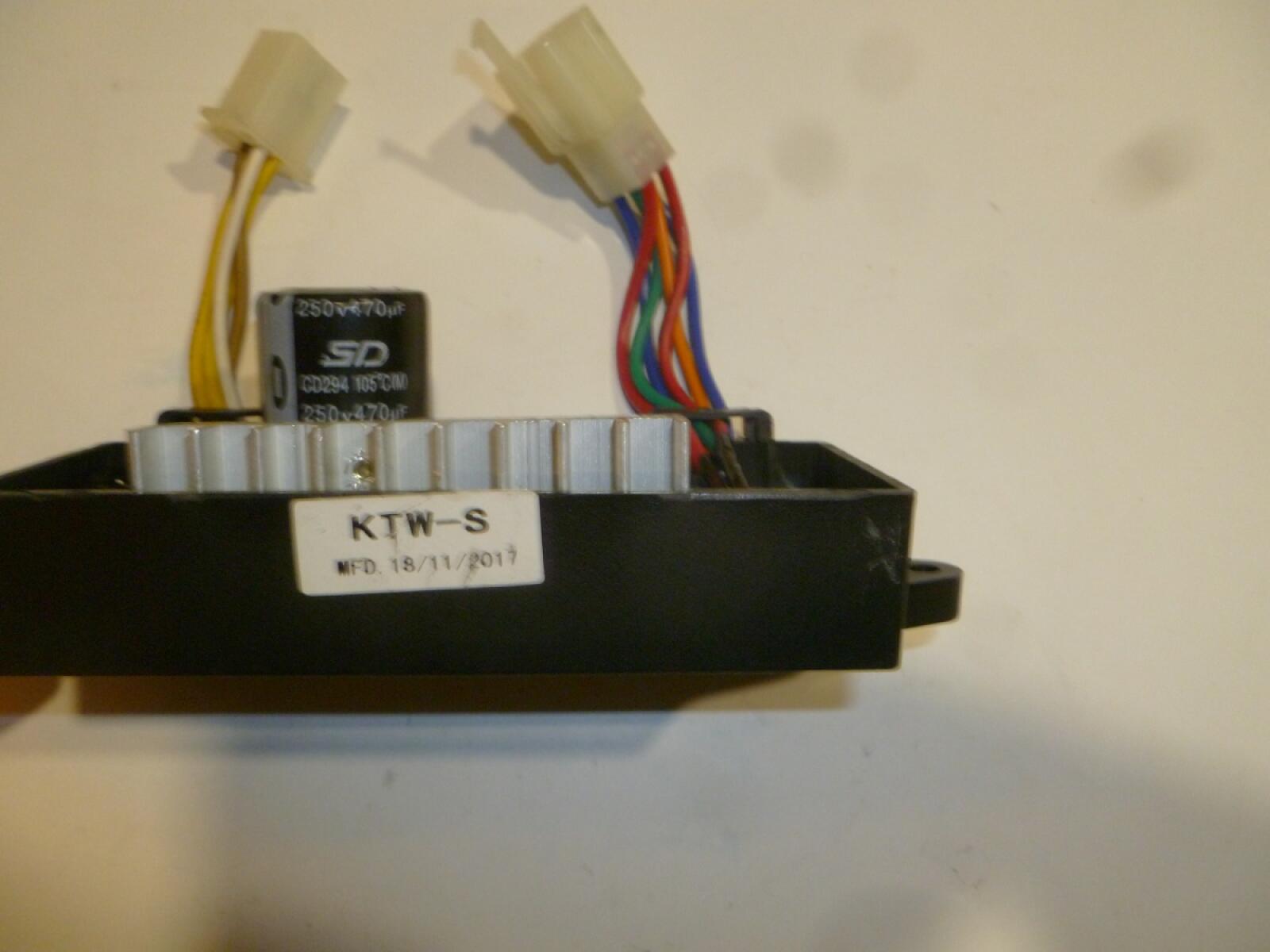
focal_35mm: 28
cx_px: 635
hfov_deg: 63.4
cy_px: 476
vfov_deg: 49.7
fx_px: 1027
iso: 320
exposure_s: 1/30
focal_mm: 5
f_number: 3.3
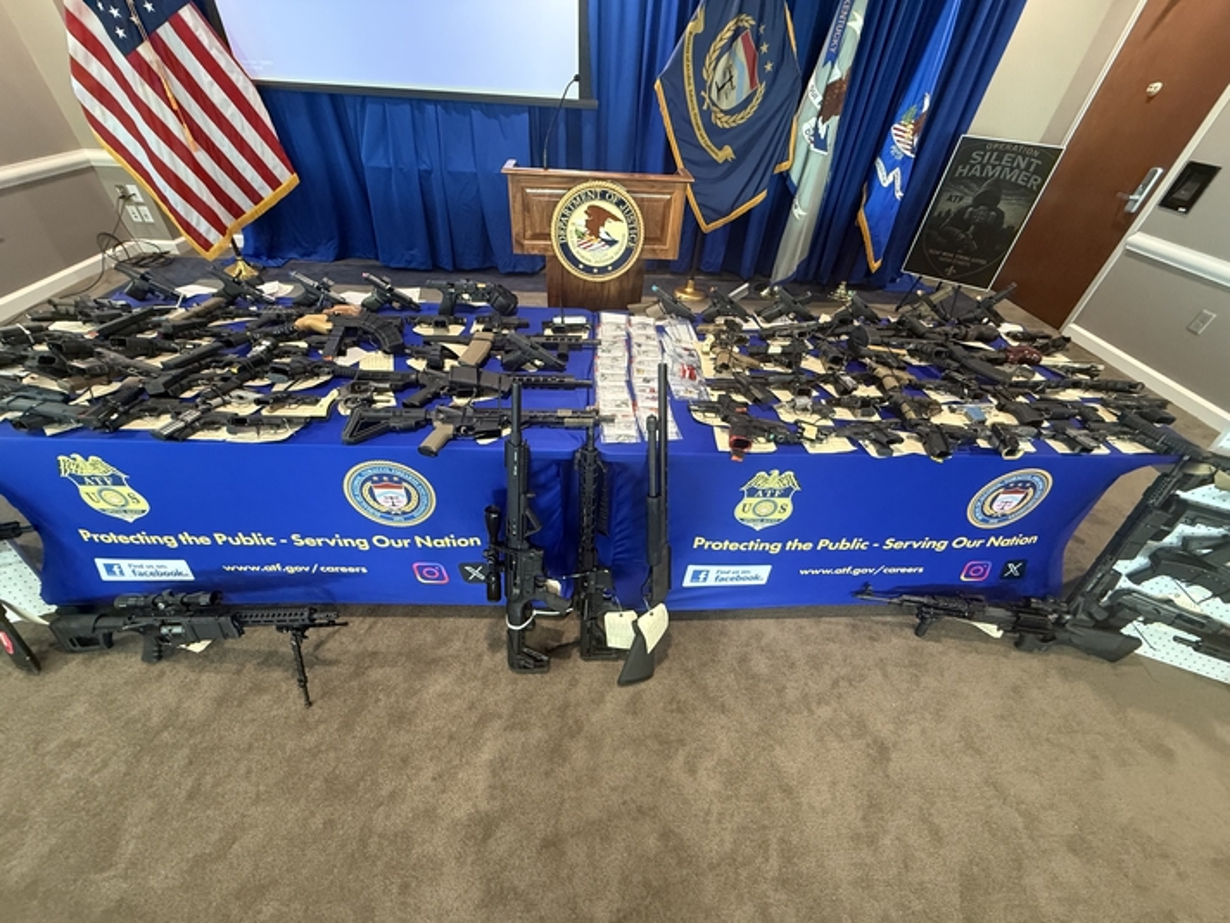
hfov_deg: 102.1
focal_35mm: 14
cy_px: 462
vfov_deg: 85.7
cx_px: 615
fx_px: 497
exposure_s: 1/60
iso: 500
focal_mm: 2.22
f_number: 2.2
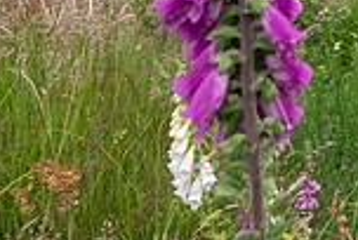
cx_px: 488
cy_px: -201
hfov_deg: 26.7
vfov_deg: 17.7
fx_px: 608
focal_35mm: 61
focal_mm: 16
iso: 400
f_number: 8
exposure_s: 1/400
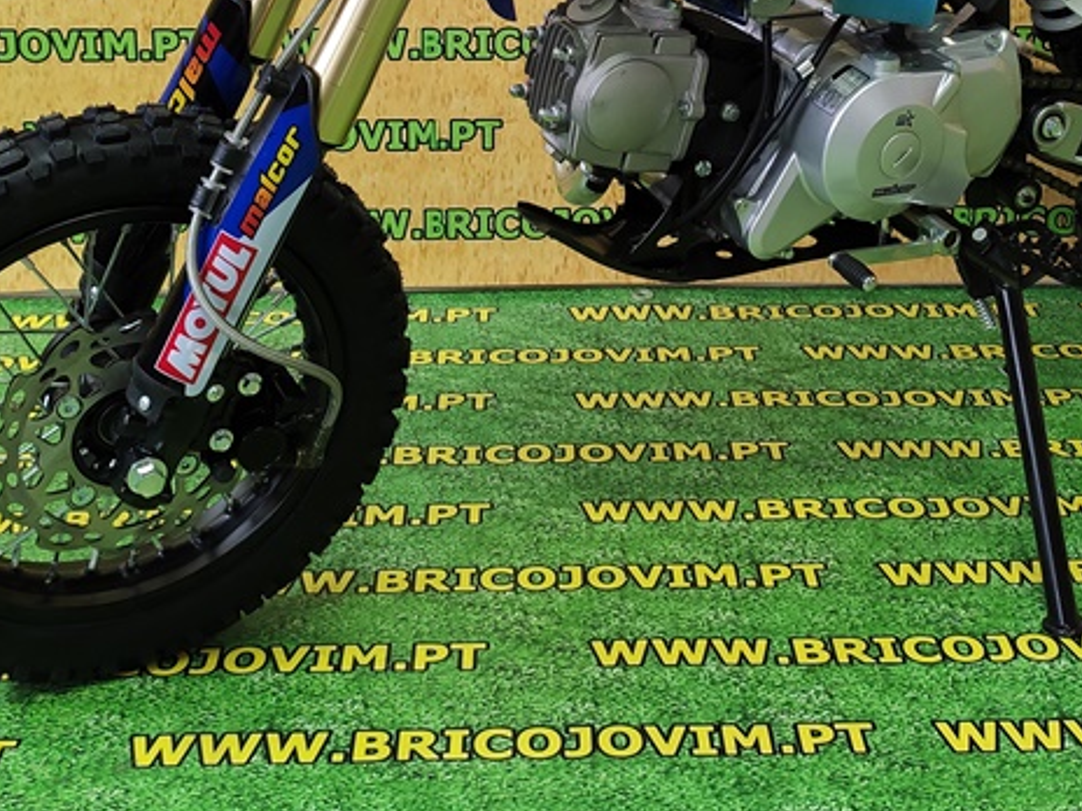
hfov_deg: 34.3
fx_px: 1750
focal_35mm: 56
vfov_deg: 24.9
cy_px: 12
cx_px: 585
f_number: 1.75
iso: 446
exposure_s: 1/33
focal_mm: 4.77
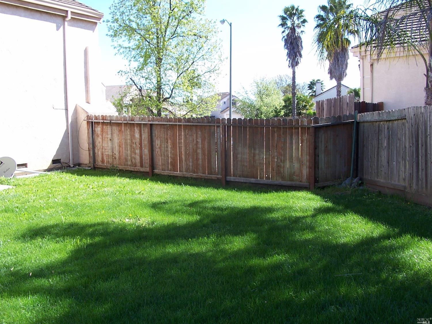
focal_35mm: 35
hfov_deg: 52.6
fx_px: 437
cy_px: 162
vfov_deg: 40.7
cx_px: 216
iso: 80
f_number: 2.8
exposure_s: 1/350
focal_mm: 6
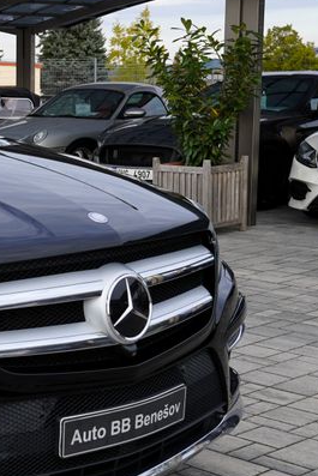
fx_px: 1059
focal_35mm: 80
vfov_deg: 25.3
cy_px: 257
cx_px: -164
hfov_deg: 15.7
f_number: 6.3
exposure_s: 1/200
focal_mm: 31
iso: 200
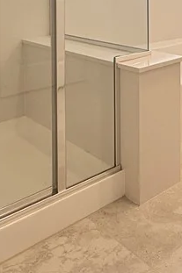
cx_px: 217
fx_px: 364
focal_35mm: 48
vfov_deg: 36.0
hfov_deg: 25.3
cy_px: -15
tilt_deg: -0.9
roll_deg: +0.1
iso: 80
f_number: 2.2
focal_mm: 2.22
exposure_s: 1/120
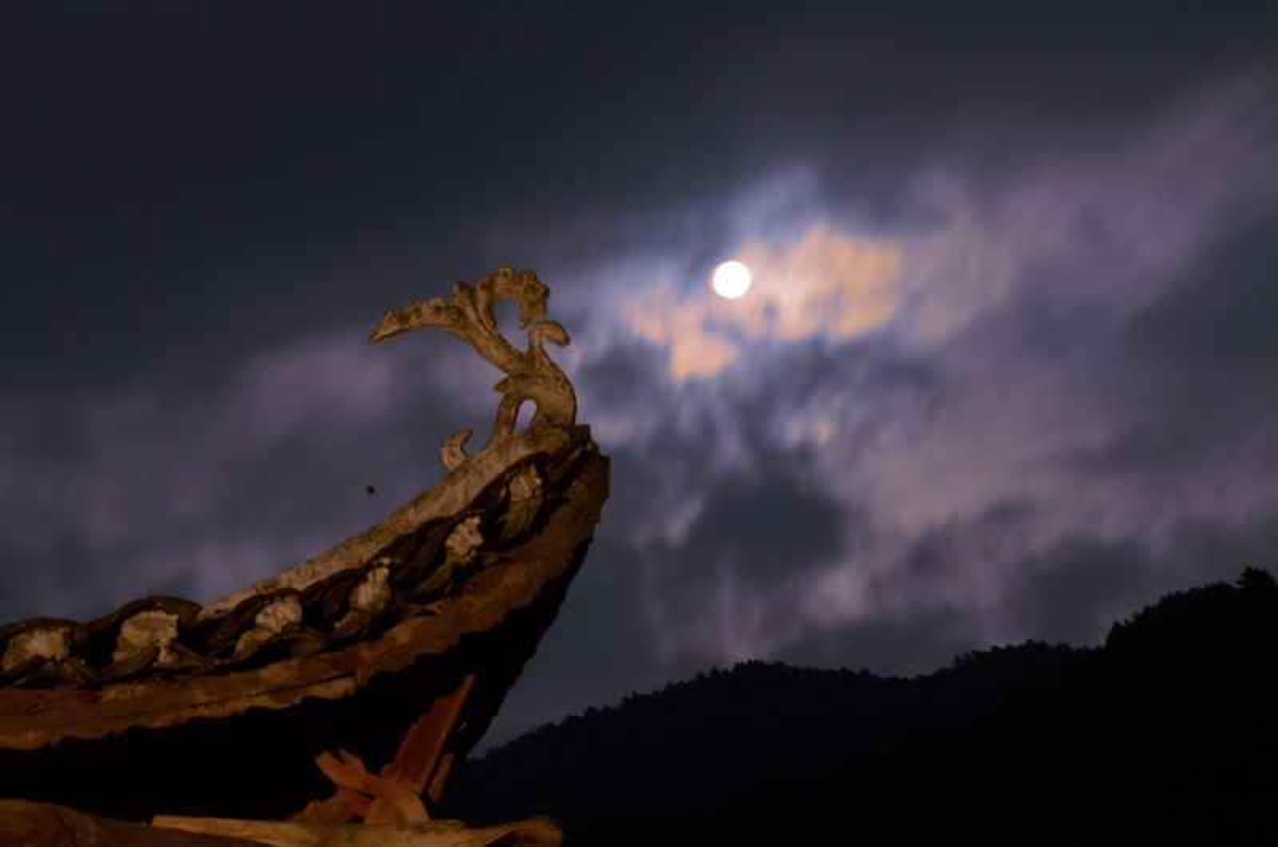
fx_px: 3614
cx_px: 639
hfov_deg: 20.1
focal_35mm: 102
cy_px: 424
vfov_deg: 13.4
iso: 800
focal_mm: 68
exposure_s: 15
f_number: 16
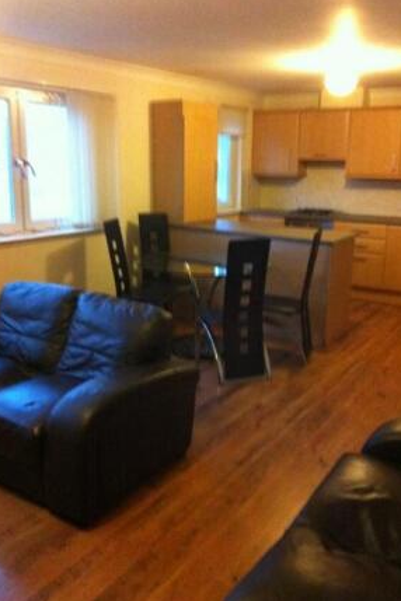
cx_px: 199
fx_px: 618
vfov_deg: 51.9
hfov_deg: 35.9
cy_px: 298
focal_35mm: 37
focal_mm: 3.85
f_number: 2.8
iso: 1000
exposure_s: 1/15
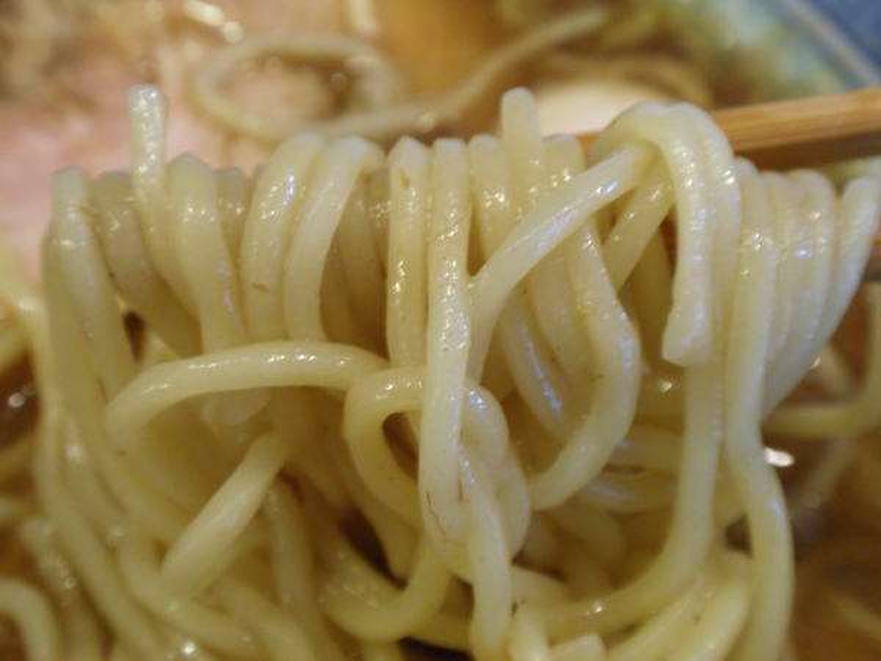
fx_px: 1323
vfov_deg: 28.0
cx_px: 440
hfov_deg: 36.8
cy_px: 330
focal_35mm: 52
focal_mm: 9.1
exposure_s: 1/3
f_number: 4.3
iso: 100
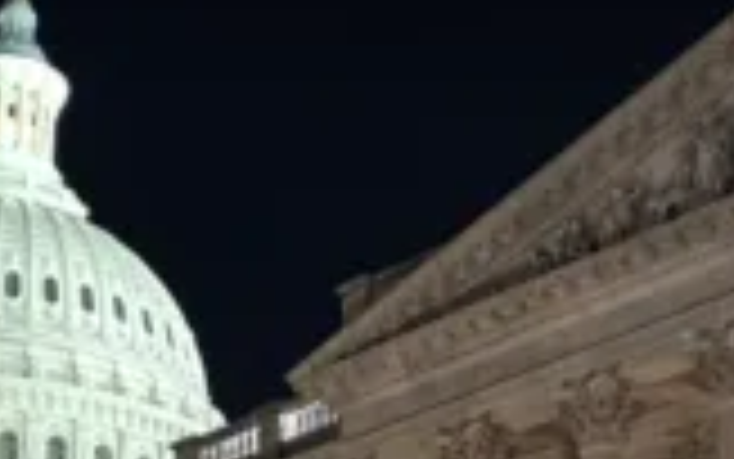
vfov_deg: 11.3
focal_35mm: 113
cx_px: 335
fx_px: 2261
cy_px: 594
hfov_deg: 18.4
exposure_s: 1/24
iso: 800
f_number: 1.8
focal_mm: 4.25
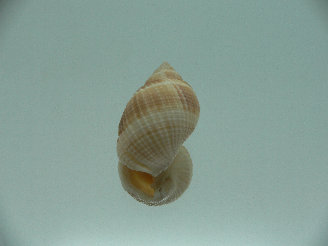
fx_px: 332
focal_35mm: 35
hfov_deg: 52.6
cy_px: 123
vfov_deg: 40.7
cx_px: 164
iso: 80
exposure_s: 1/60
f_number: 2.8
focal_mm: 4.6
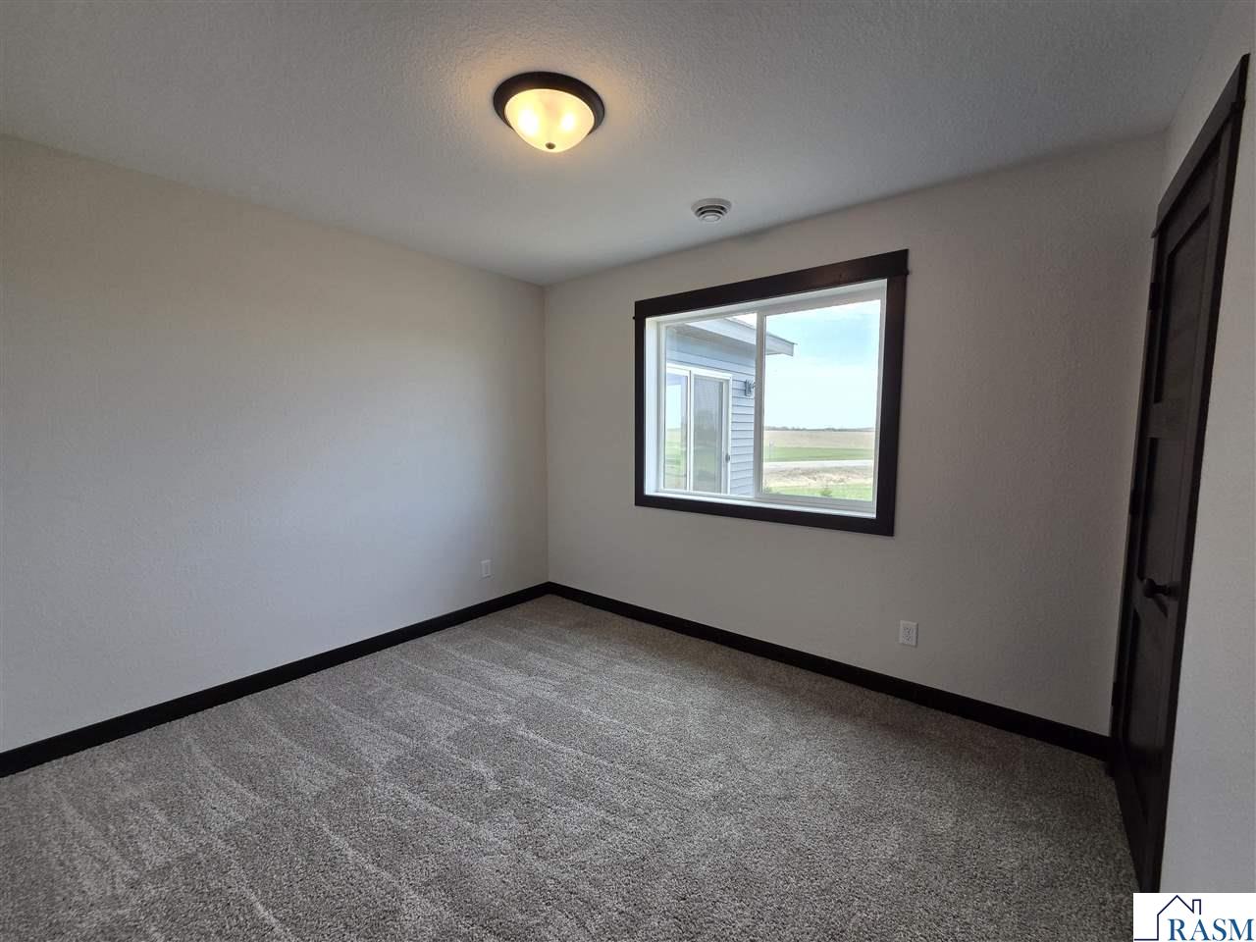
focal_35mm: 13
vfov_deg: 89.9
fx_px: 472
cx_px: 628
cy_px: 471
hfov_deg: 106.2
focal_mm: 2.2
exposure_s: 1/245
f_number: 2.2
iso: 100
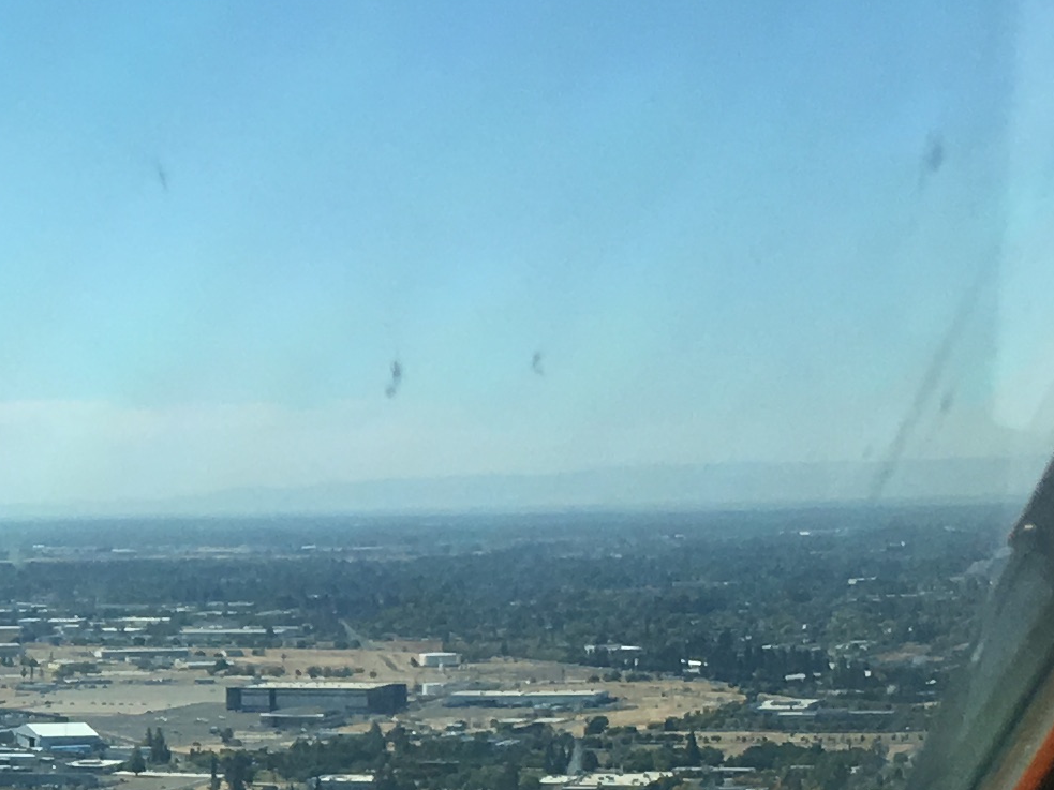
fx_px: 3623
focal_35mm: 119
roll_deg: -0.7
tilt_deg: -0.7
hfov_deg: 15.6
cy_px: 717
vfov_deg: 12.4
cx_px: -388
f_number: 2.2
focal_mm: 4.15
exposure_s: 1/1508
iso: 25
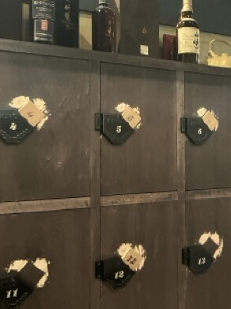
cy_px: 138
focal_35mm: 46
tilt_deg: +3.4
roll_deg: -0.6
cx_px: 170
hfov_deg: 31.0
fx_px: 410
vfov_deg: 41.2
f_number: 1.8
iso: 640
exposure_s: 1/24
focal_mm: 3.99
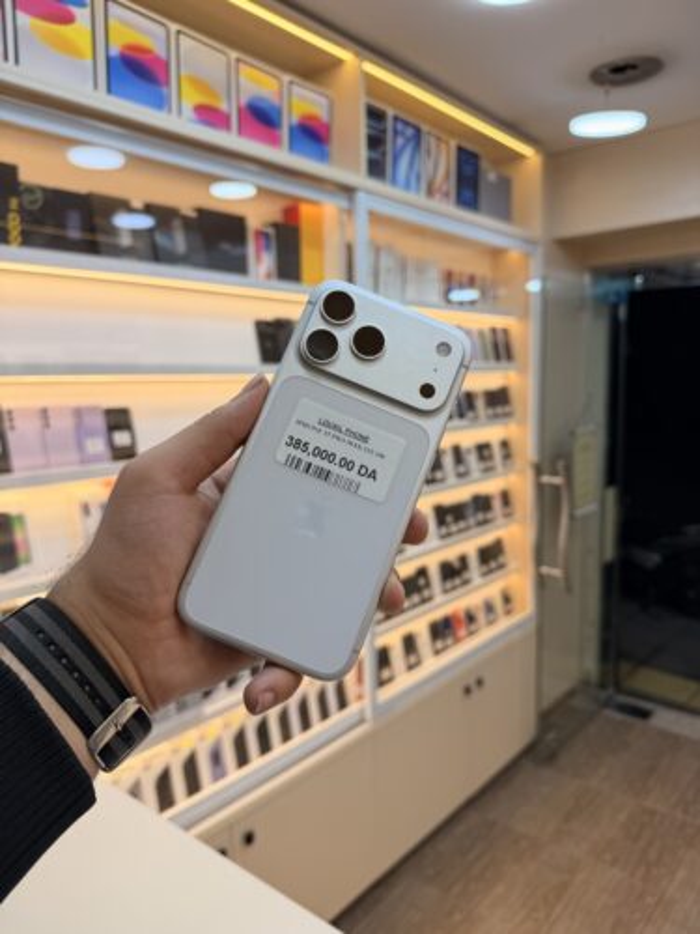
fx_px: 647
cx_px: 350
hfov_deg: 56.8
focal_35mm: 24
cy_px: 467
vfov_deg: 71.6
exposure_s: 1/481
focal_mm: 6.76
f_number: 1.78
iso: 80
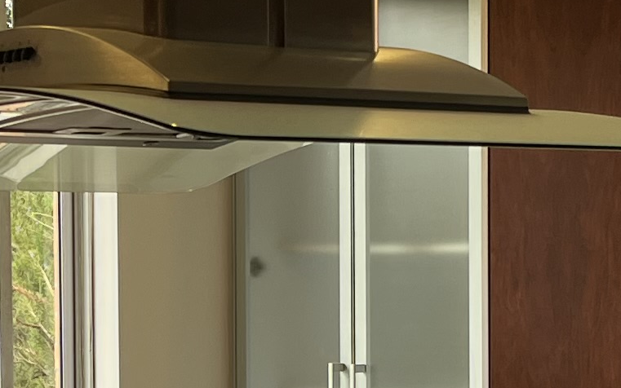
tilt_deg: -2.7
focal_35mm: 146
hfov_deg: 14.3
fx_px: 2471
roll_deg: +0.9
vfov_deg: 9.0
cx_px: 274
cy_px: 335
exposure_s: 1/151
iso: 40
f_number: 1.6
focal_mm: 5.1
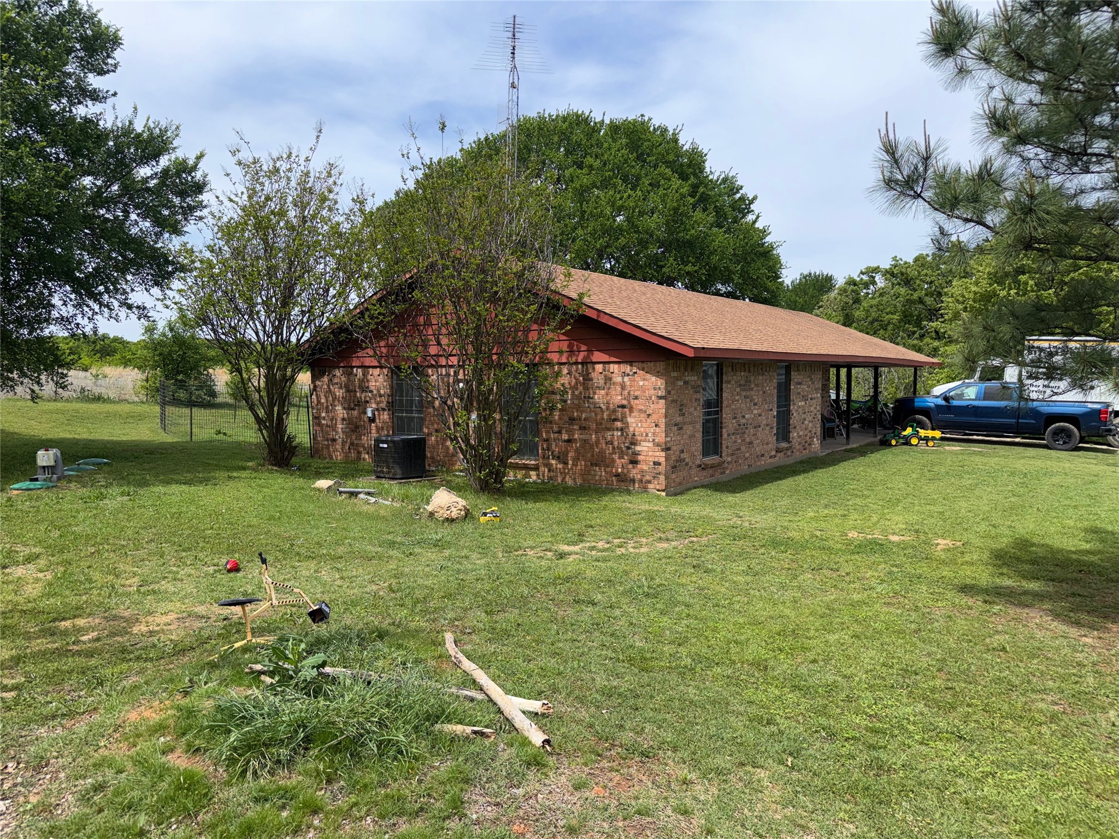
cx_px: 560
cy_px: 420
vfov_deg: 56.8
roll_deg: +0.6
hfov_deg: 71.6
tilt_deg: -3.3
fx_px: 776
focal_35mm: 24
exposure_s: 1/4608
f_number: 1.78
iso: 50
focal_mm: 6.76
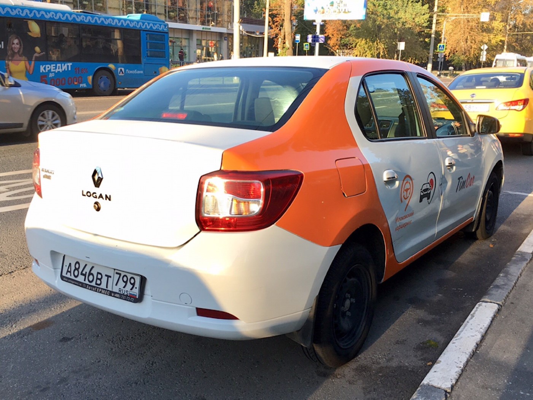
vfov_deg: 48.2
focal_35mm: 29
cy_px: 200
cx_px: 266
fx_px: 446
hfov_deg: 61.7
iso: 25
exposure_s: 1/252
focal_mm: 4.15
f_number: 2.2
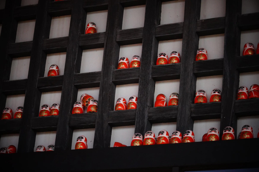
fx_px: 856
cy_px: 86
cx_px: 130
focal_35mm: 119
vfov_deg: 11.5
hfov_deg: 17.2
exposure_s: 1/1250
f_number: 9
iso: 1000
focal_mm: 43.55
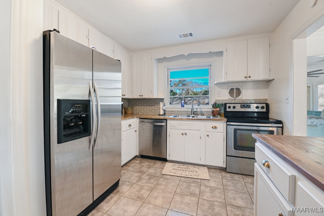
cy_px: 108
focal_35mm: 15
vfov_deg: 77.3
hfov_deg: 100.4
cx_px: 162
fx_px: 135
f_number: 5.6
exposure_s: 1/4
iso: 500
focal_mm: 15
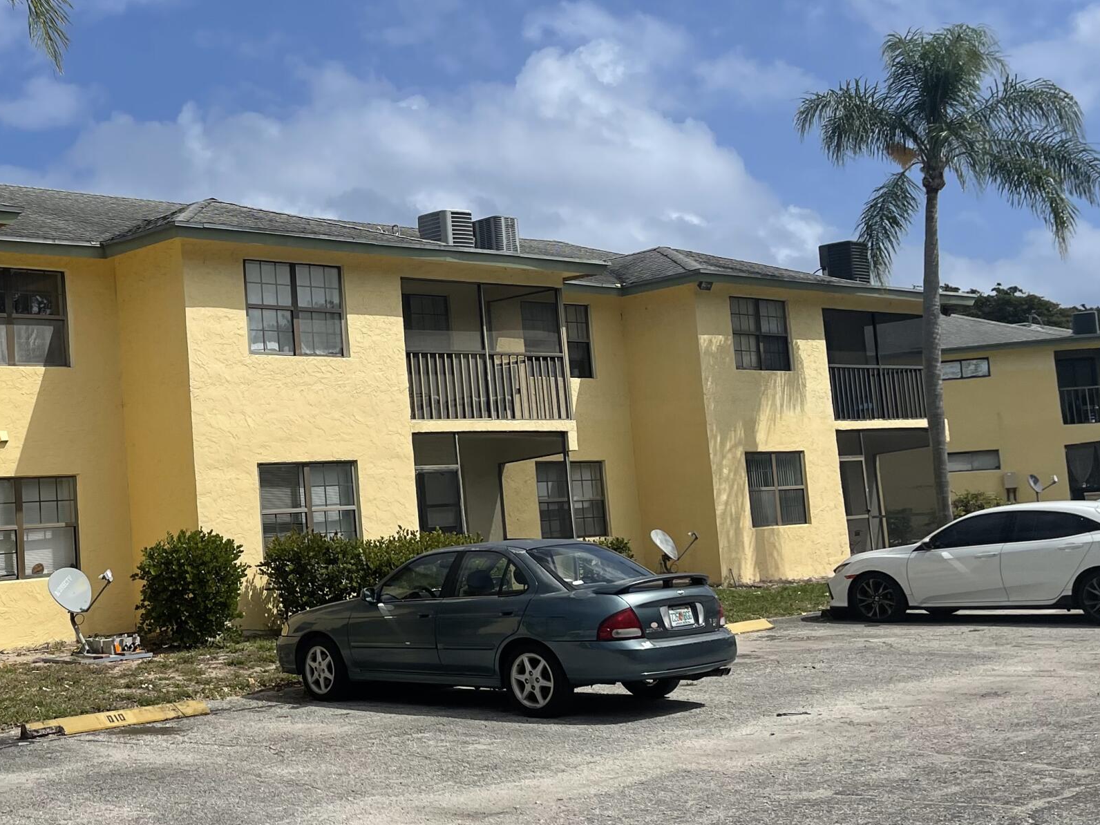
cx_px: 234
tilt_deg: +5.9
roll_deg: +4.2
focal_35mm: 49
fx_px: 1557
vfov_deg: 29.6
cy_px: 345
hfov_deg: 37.6
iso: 32
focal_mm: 5.1
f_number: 1.6
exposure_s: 1/7937
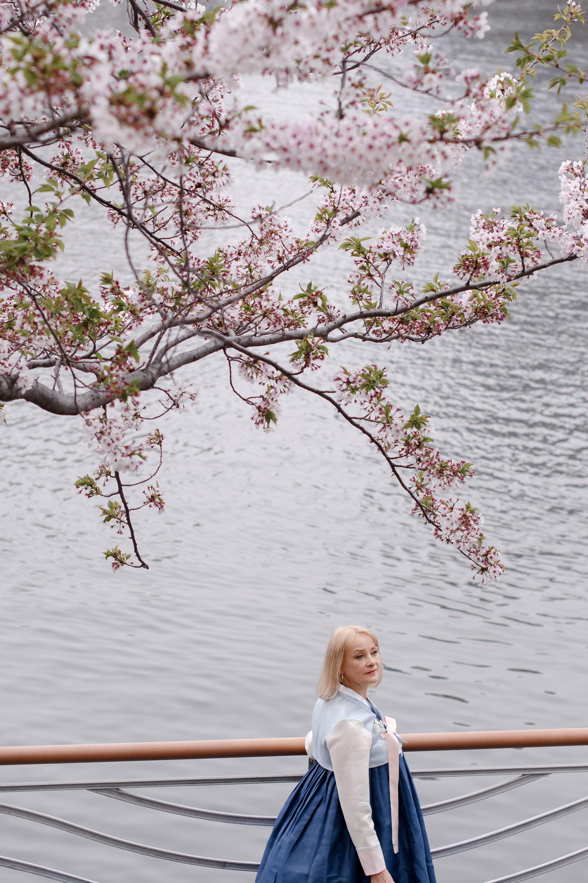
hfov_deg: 13.7
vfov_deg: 20.4
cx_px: 294
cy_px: 442
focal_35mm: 100
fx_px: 2450
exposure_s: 1/800
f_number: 2.8
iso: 100
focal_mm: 50
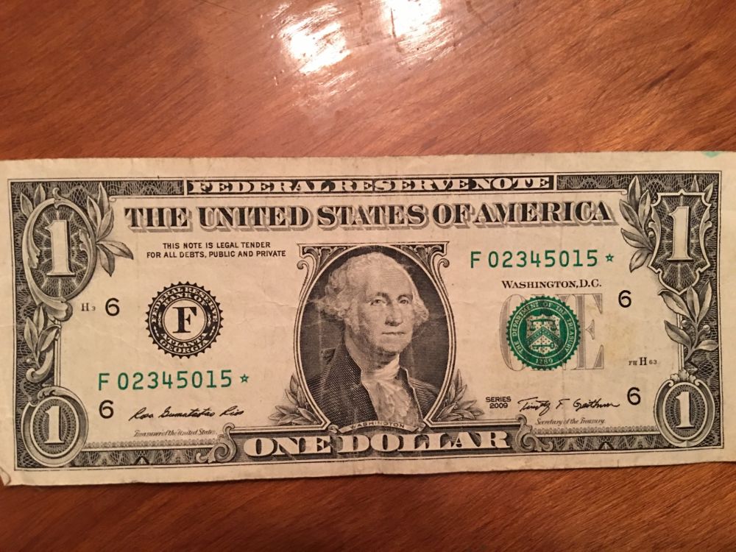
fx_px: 617
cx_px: 368
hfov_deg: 61.7
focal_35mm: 29
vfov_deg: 48.2
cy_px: 276
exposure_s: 1/4
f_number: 2.2
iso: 64
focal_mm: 4.15
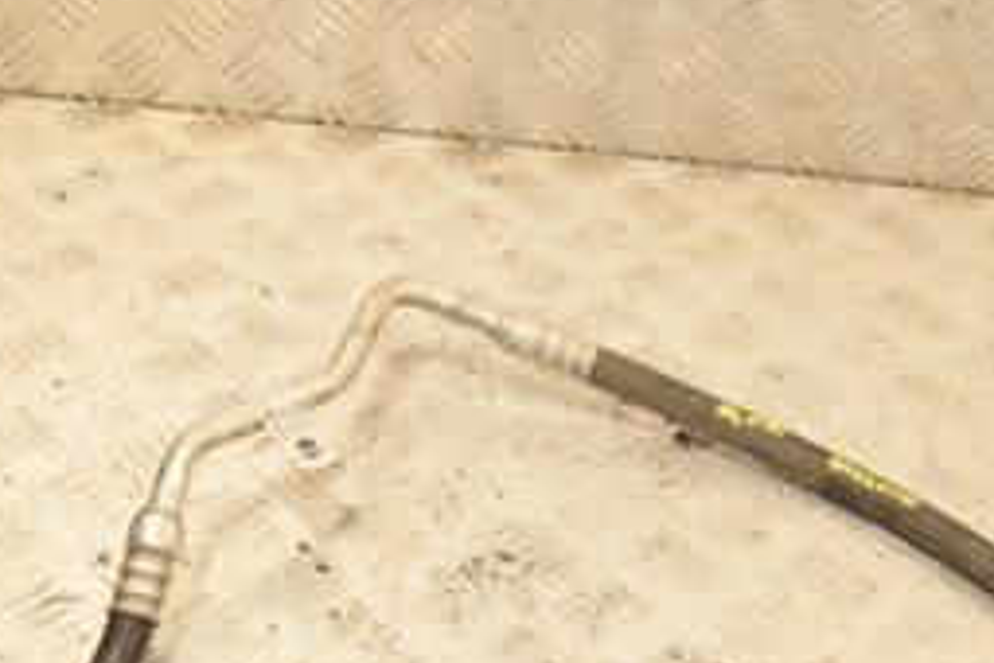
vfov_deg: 18.2
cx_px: 456
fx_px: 2048
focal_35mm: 74
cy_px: 562
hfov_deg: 27.3
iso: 800
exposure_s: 1/200
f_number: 7.1
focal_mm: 21
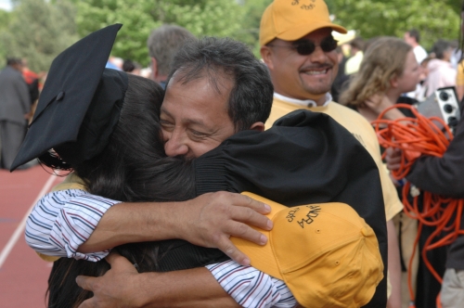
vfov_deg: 11.1
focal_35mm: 123
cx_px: 232
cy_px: 154
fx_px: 1583
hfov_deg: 16.7
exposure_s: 1/320
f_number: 9
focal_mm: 82
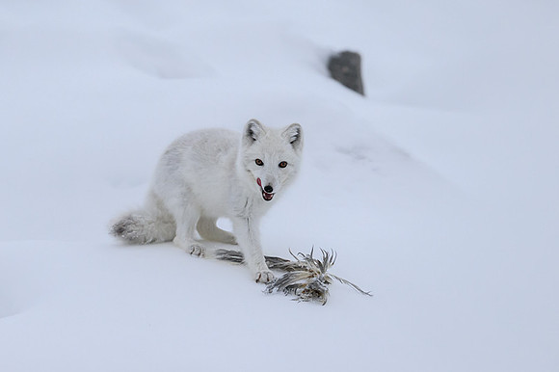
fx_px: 9089
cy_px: 144
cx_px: 185
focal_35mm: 586
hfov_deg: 3.5
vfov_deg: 2.3
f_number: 4
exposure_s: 1/800
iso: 1600
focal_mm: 400
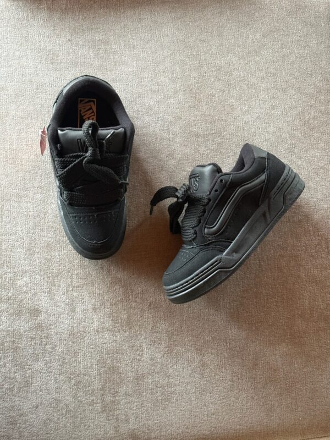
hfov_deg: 30.3
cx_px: 165
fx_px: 610
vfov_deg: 39.7
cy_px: 220
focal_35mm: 48
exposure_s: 1/49
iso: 250
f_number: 1.78
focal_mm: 6.76
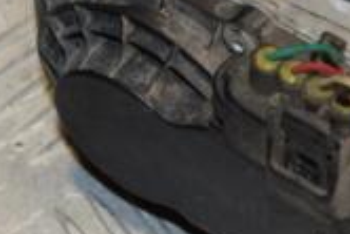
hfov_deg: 8.4
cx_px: 302
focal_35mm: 244
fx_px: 2372
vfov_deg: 5.6
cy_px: 27
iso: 800
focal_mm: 45
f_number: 7.1
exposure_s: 1/200
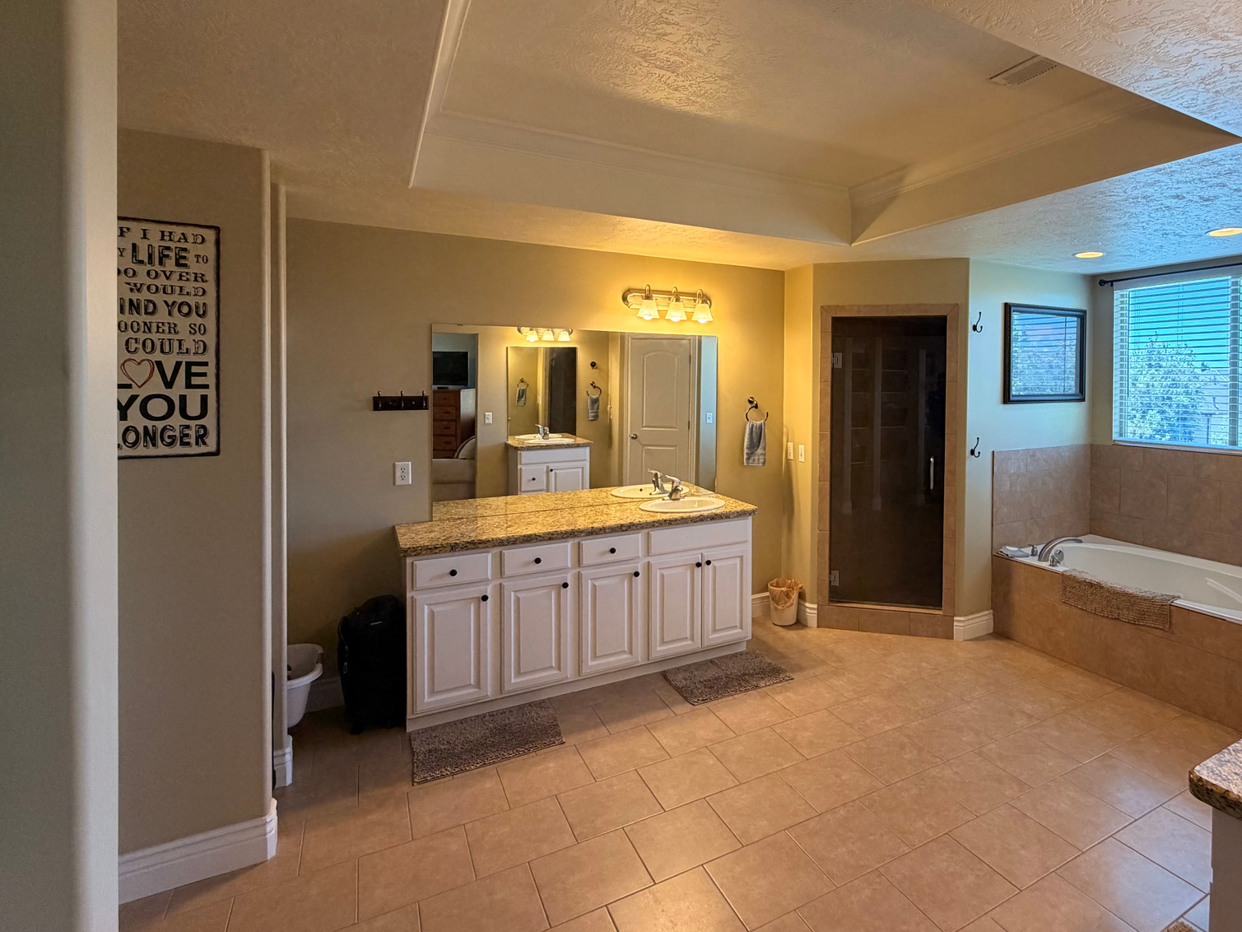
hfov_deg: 82.7
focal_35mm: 19
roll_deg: +0.6
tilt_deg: -0.8
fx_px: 682
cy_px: 391
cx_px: 790
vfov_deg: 68.3
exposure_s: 1/120
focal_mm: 2.22
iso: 200
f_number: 2.2
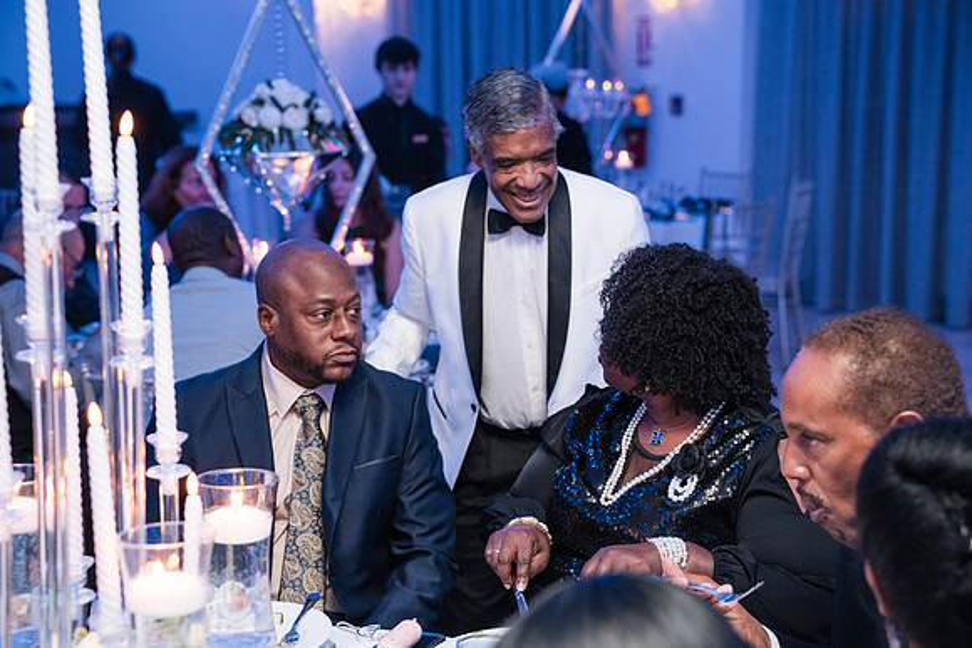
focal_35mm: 67
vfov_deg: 20.3
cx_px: 486
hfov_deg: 30.1
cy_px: 324
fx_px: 1809
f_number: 4
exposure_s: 1/250
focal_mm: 67
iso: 2500
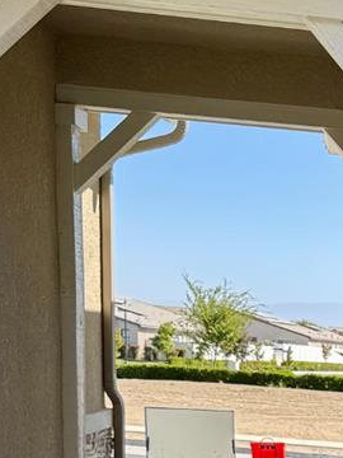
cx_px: 615
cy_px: 649
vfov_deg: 17.9
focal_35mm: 100
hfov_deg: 13.3
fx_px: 1321
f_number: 1.78
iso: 80
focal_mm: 6.76
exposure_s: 1/876
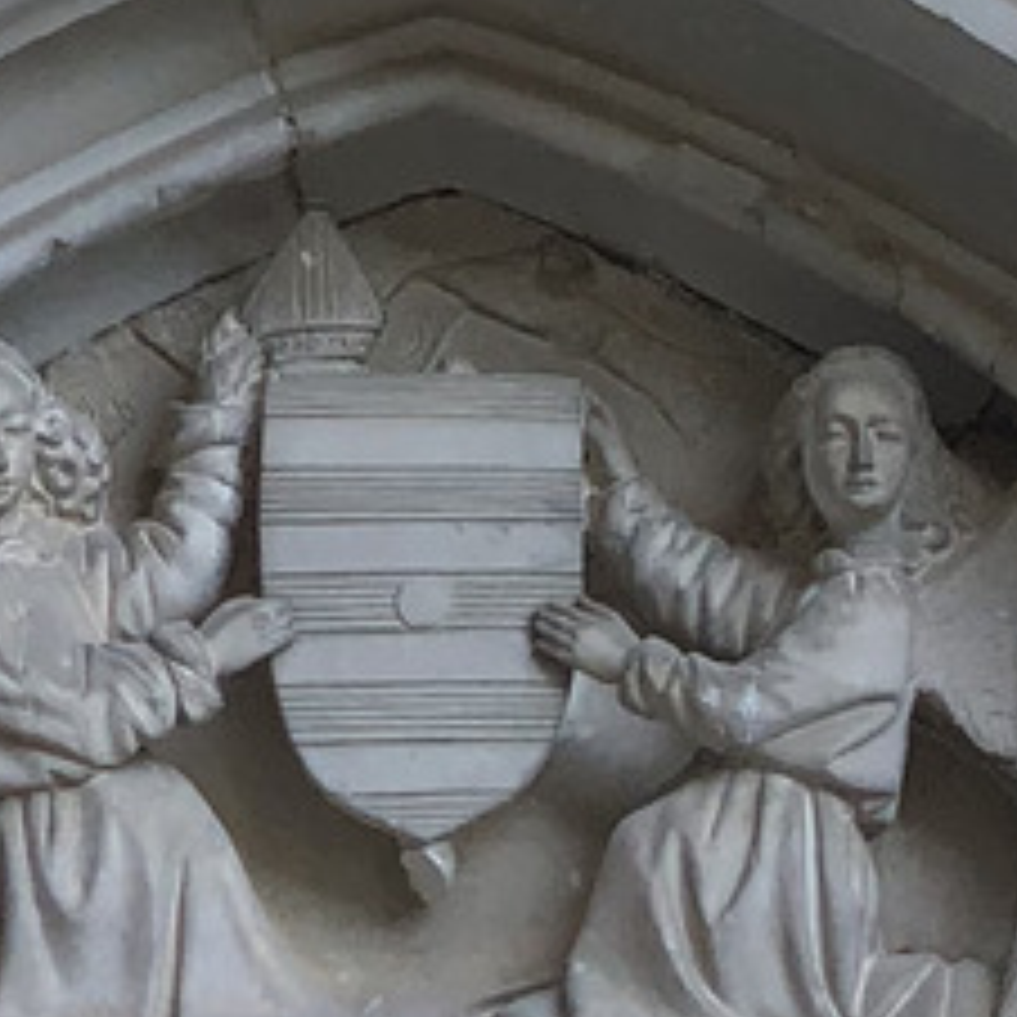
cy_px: -1278
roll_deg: -1.2
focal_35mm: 175
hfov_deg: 10.0
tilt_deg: +34.0
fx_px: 5817
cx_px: 436
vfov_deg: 9.1
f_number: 1.8
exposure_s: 1/120
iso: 50
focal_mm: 4
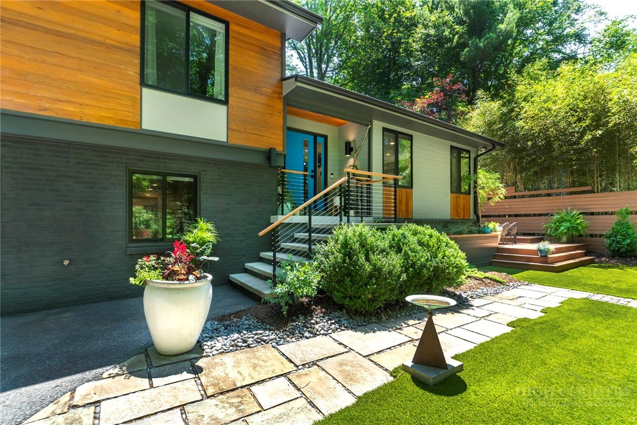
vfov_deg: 73.7
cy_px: 212
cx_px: 318
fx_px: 283
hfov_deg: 96.7
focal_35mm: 16
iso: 100
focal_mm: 16
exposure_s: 1/2500
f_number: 6.3
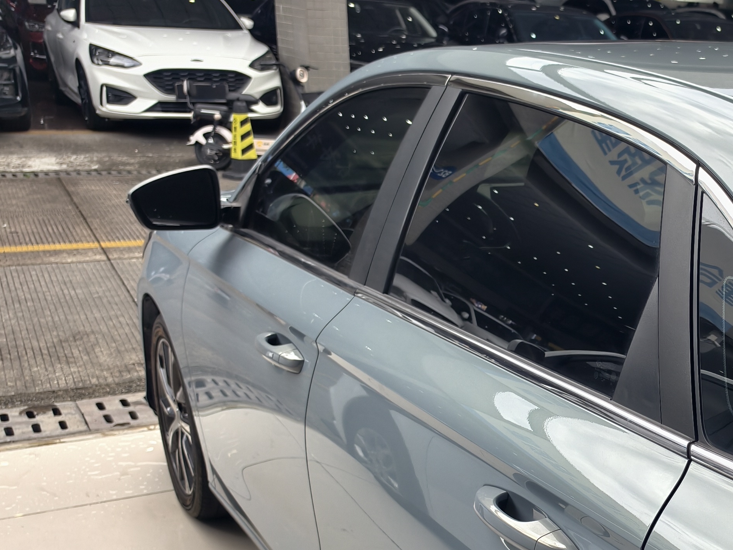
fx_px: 1059
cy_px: 436
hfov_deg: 35.2
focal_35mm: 50
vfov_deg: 28.5
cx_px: 701
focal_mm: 5.6
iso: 72
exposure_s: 1/446
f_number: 1.57
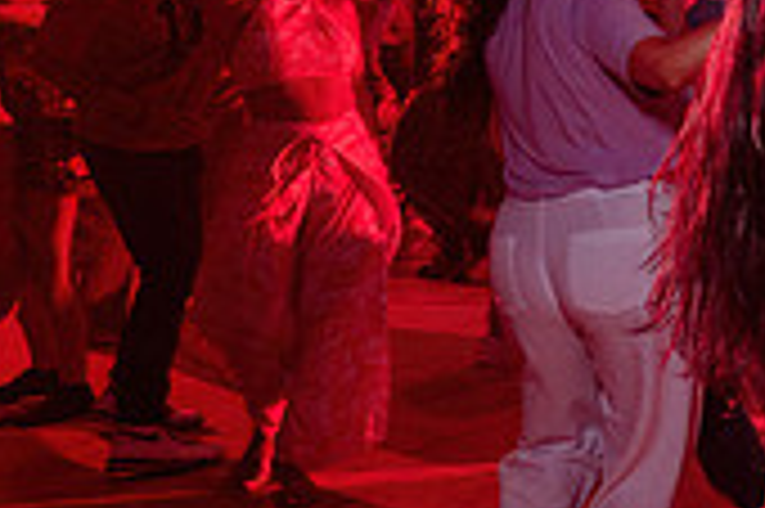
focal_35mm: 82
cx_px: 1224
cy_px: 191
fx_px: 1741
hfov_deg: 20.3
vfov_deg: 16.6
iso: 800
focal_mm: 24
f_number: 2.8
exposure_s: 1/60
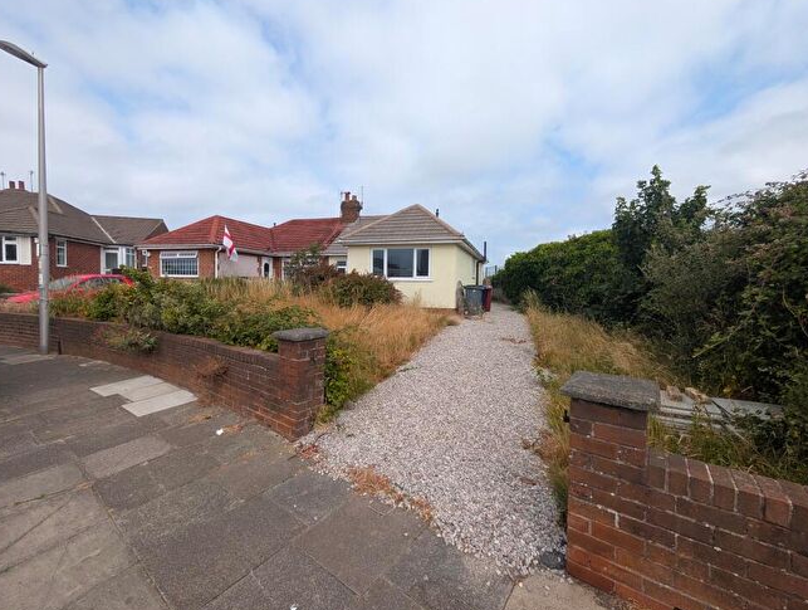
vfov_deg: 90.1
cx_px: 405
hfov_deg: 106.1
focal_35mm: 13
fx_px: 304
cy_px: 292
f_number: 1.7
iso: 56
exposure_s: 1/3077
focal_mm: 2.02
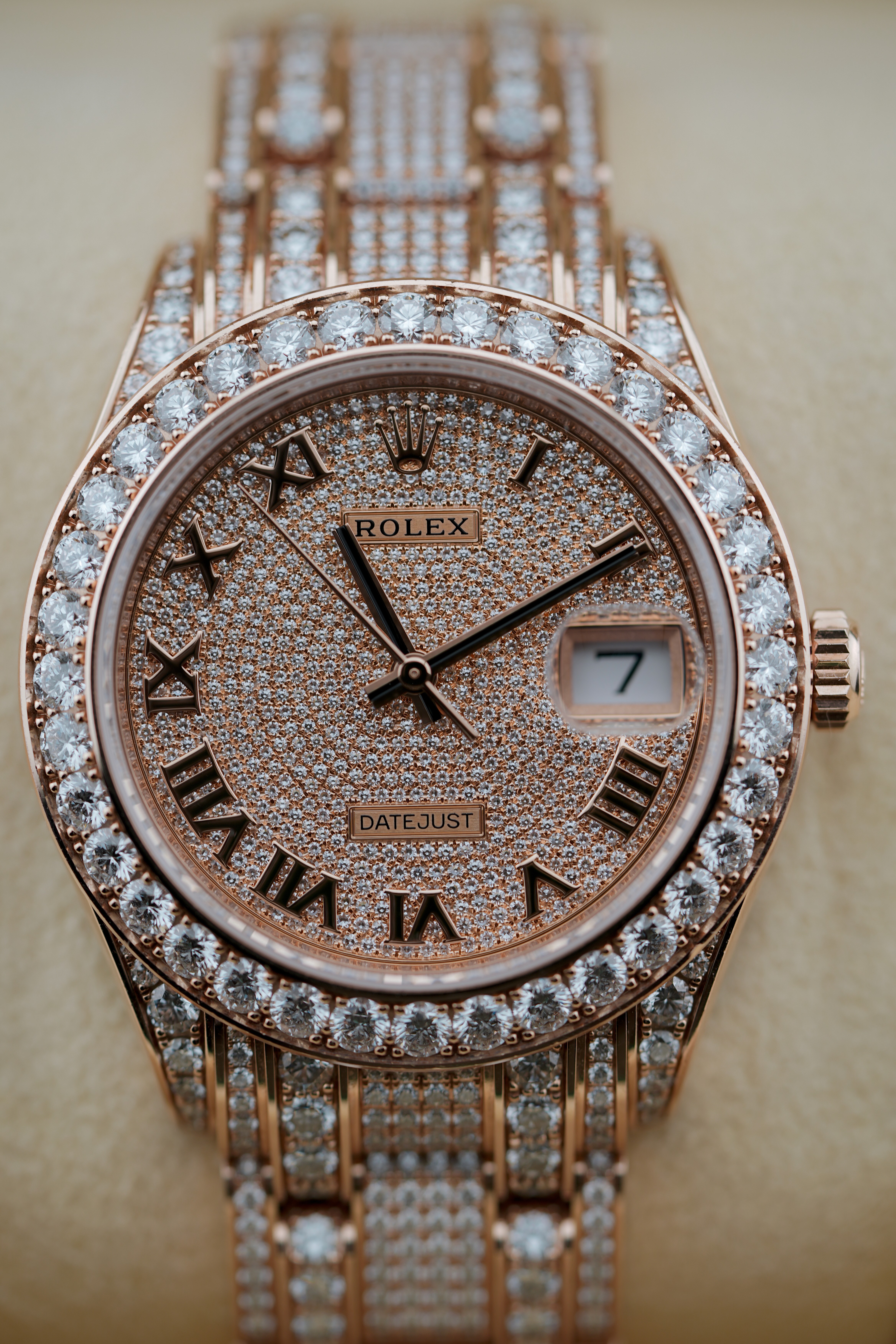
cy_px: 672
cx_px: 448
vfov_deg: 22.6
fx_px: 3360
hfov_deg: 15.2
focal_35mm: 90
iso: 50
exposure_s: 1/125
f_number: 3.5
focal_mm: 90
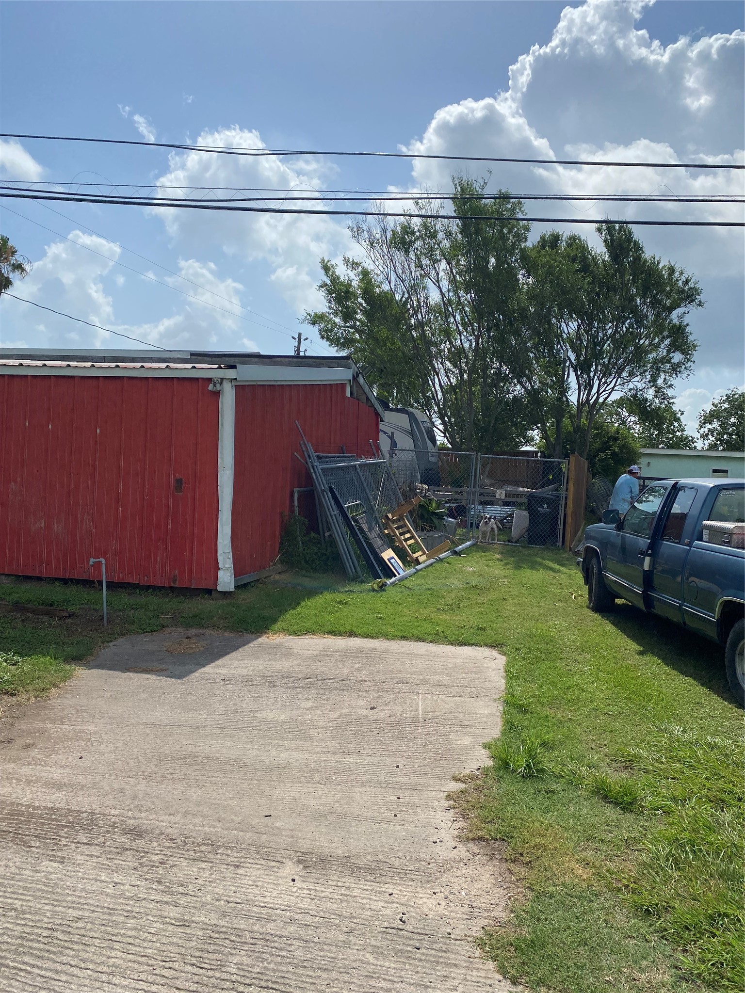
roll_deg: -0.4
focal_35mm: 26
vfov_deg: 67.3
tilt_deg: -1.4
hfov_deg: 53.1
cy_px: 496
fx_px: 746
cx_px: 372
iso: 32
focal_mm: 4.25
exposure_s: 1/6757
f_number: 1.8
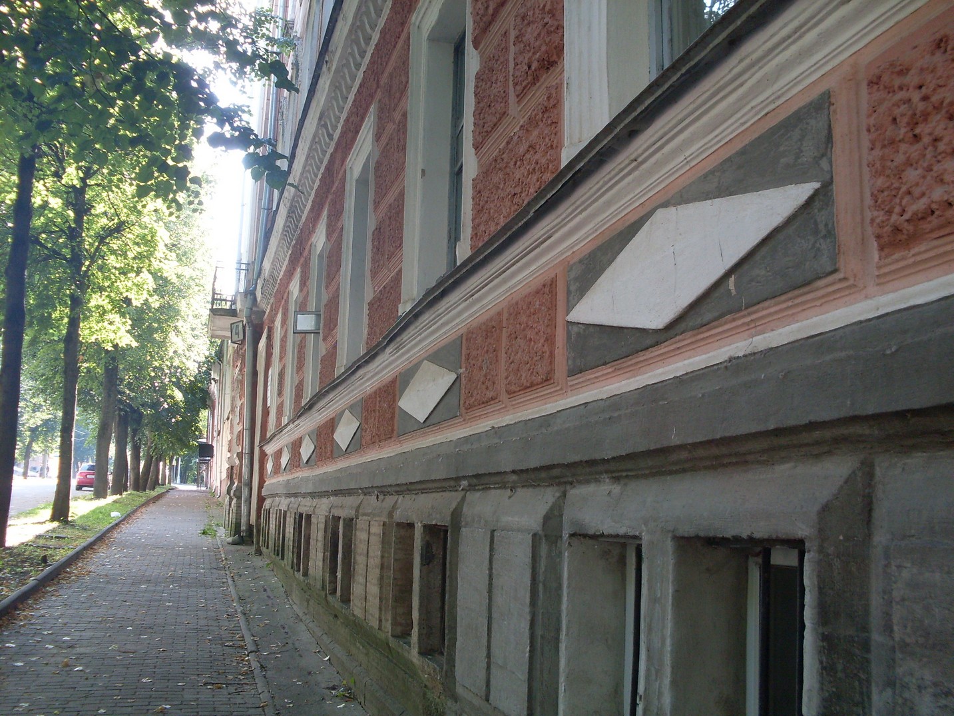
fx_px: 1047
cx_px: 477
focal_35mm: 38
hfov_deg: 49.0
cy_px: 358
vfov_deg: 37.7
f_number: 2.8
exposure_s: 1/90
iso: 100
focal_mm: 6.3
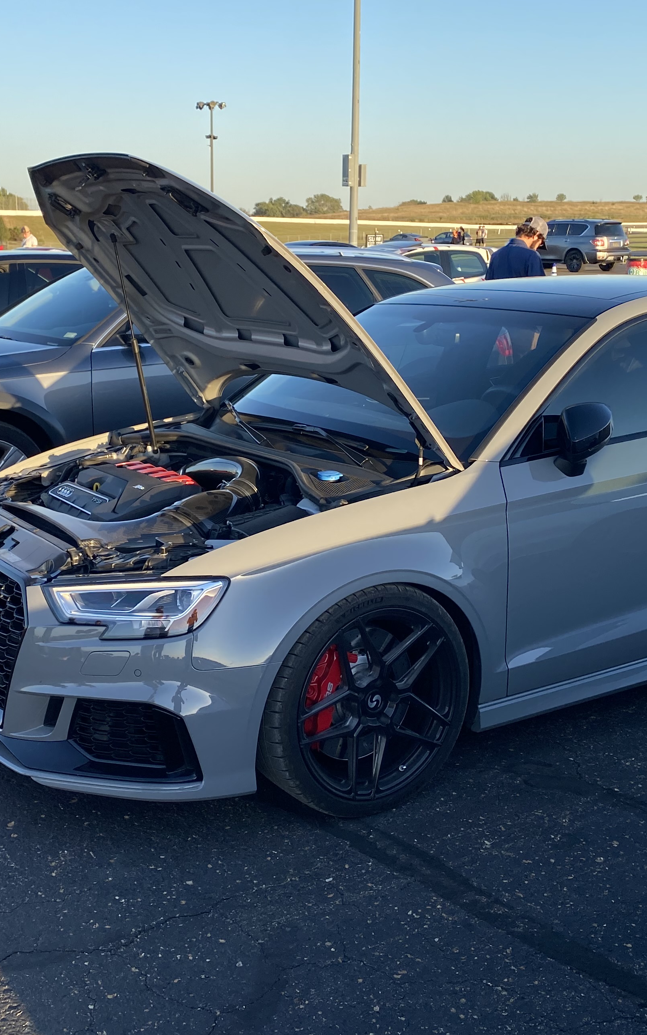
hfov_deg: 29.8
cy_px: 489
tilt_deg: -11.8
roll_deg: -0.6
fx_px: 1213
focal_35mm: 43
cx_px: 296
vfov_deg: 46.2
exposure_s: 1/757
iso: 32
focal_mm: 4.25
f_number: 1.8
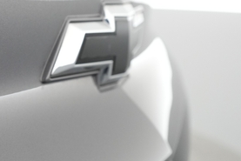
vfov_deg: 22.4
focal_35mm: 60
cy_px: 36
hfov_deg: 32.2
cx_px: 37
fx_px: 402
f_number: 4.5
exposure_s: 1/100
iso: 2500
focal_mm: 26
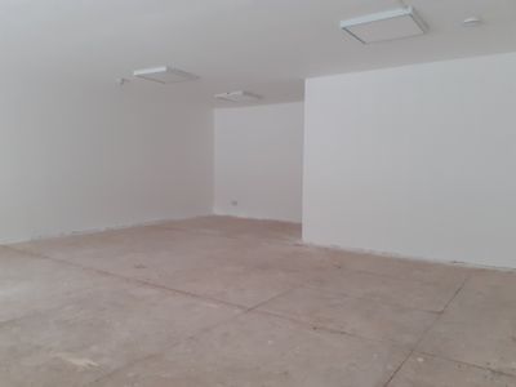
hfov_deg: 65.3
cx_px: 258
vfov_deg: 51.4
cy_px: 194
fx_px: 402
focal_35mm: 27
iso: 160
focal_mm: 3.6
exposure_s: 1/50
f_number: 1.9
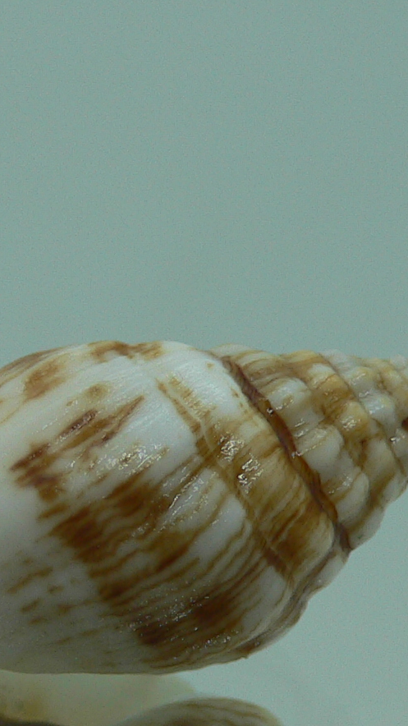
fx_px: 1674
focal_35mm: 87
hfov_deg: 13.9
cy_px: 604
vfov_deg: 24.0
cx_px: 121
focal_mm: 4.6
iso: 80
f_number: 2.8
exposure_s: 1/60
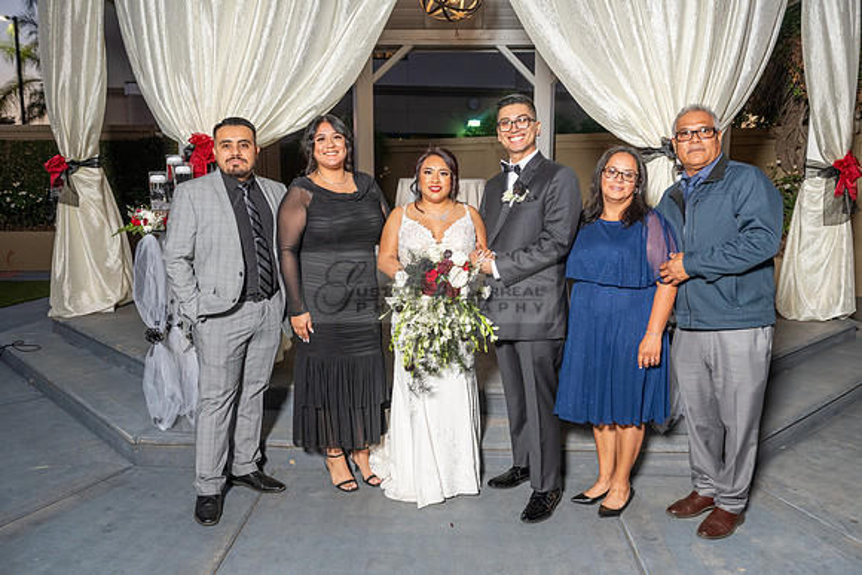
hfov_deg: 60.3
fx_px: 742
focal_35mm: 31
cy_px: 288
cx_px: 431
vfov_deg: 42.3
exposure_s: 1/200
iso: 640
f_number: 4.5
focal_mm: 31
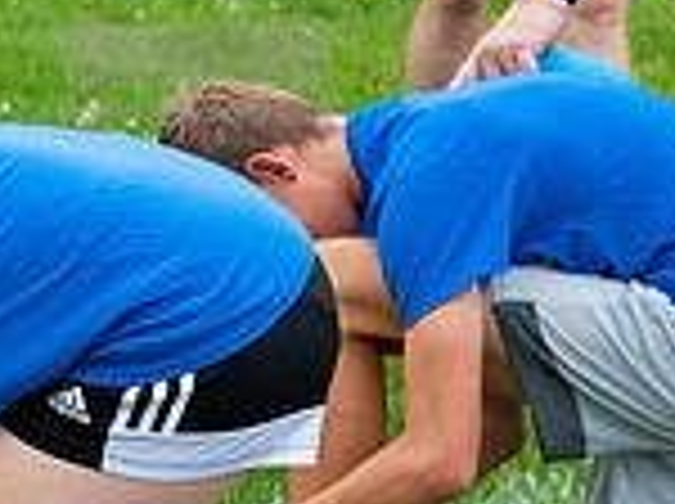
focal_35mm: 242
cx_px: -441
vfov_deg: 6.1
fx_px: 4711
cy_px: 587
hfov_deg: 8.0
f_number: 5.6
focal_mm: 65
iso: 2000
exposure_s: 1/1600
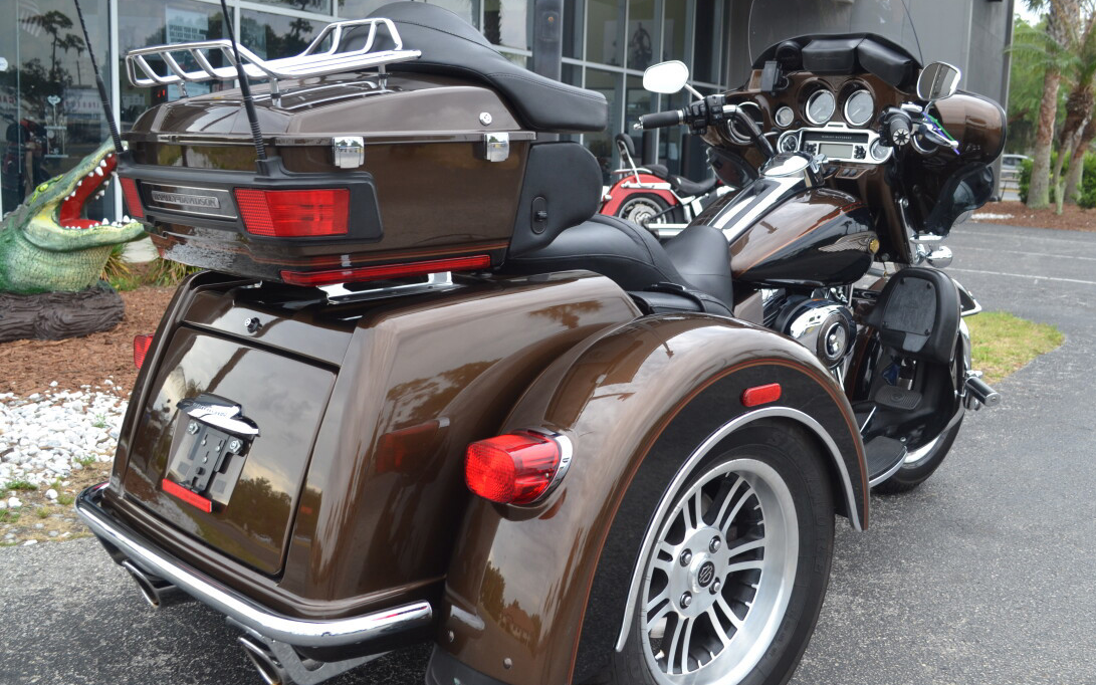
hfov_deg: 52.7
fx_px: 1105
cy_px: 347
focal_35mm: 37
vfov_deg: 34.4
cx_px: 587
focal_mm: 22
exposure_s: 1/125
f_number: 5.6
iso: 250
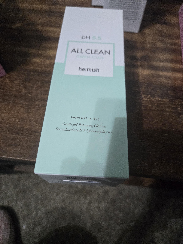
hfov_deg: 58.9
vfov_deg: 73.9
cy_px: 122
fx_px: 162
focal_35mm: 23
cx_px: 92
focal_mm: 5.4
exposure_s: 1/120
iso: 1000
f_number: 1.8
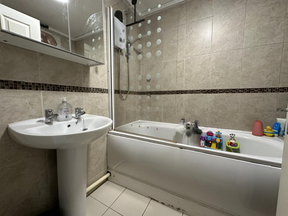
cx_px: 144
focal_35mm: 14
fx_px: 116
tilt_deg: -4.2
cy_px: 108
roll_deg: +1.0
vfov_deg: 85.7
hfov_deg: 102.1
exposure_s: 1/50
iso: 200
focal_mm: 2.22
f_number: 2.2
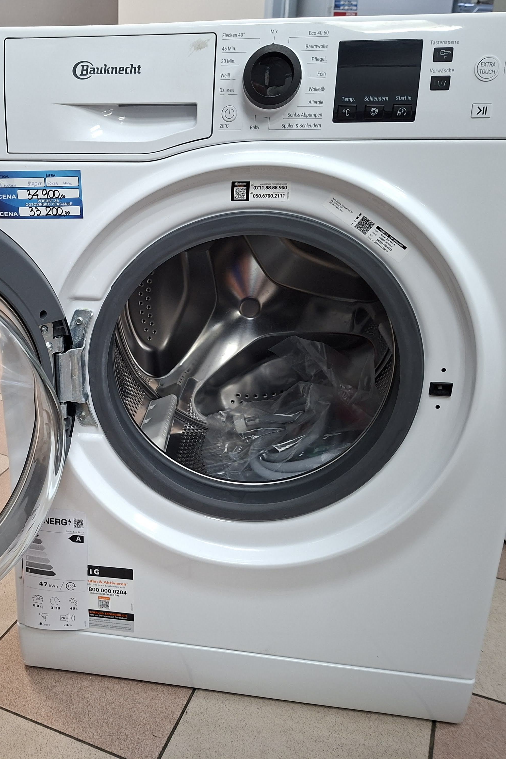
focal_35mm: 32
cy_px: 380
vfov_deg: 58.7
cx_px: 128
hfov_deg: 40.0
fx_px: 675
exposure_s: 1/50
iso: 320
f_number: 1.8
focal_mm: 5.54
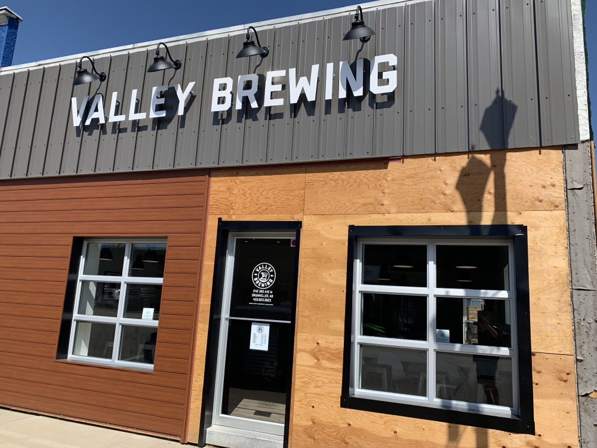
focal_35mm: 26
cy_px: 224
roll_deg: -2.5
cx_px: 298
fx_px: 448
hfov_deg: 67.3
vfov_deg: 53.1
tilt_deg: +12.1
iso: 25
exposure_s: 1/2421
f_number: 1.8
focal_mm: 4.25
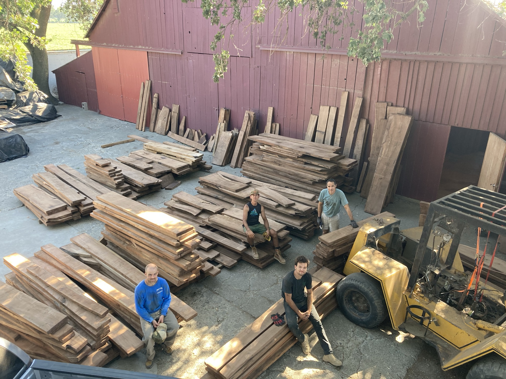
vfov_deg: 49.7
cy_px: 190
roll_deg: +0.8
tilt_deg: -21.8
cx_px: 253
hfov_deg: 63.4
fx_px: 409
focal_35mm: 28
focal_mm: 3.99
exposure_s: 1/121
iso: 64
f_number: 1.8
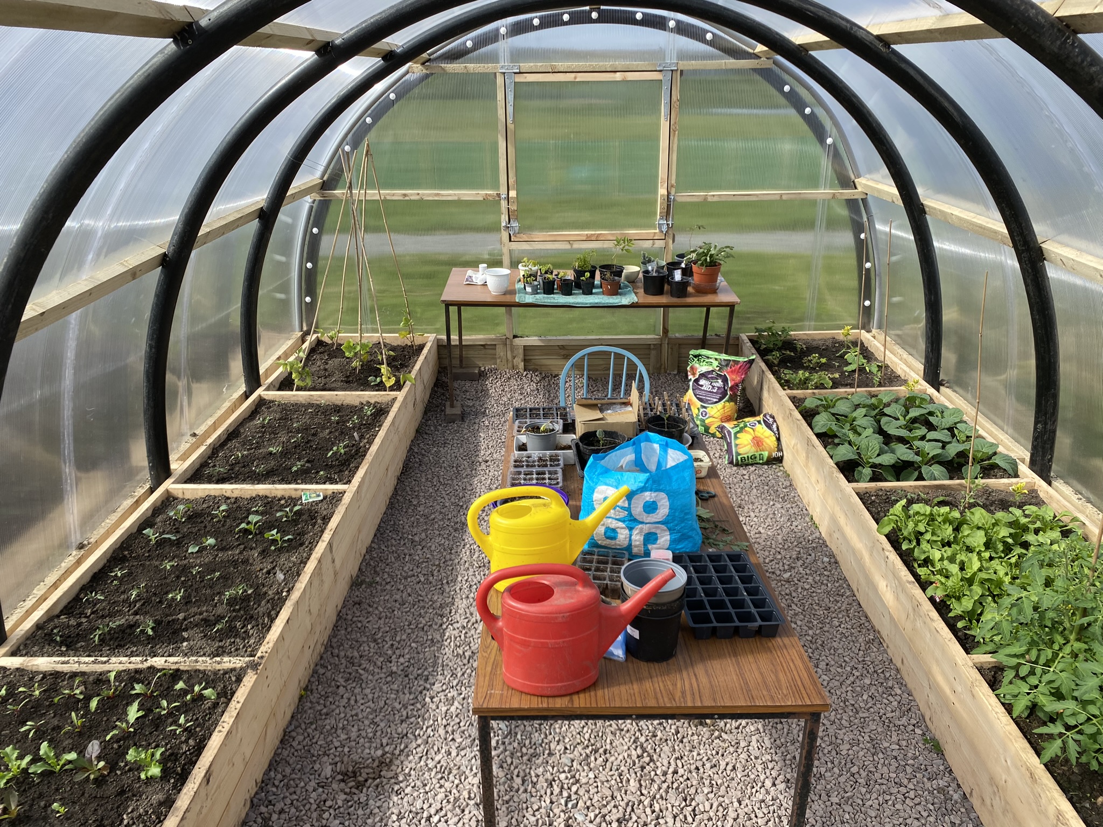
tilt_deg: -20.2
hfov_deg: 67.3
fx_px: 828
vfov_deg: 53.1
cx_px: 552
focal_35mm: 26
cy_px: 414
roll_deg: +1.6
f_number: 1.8
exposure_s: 1/1629
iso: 32
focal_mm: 4.25
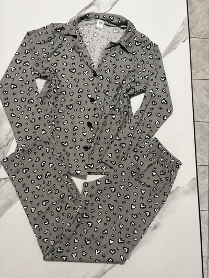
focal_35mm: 26
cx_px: 104
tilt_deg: -86.0
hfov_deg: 53.1
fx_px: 209
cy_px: 139
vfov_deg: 67.3
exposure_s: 1/60
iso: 250
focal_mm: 5.96
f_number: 1.6
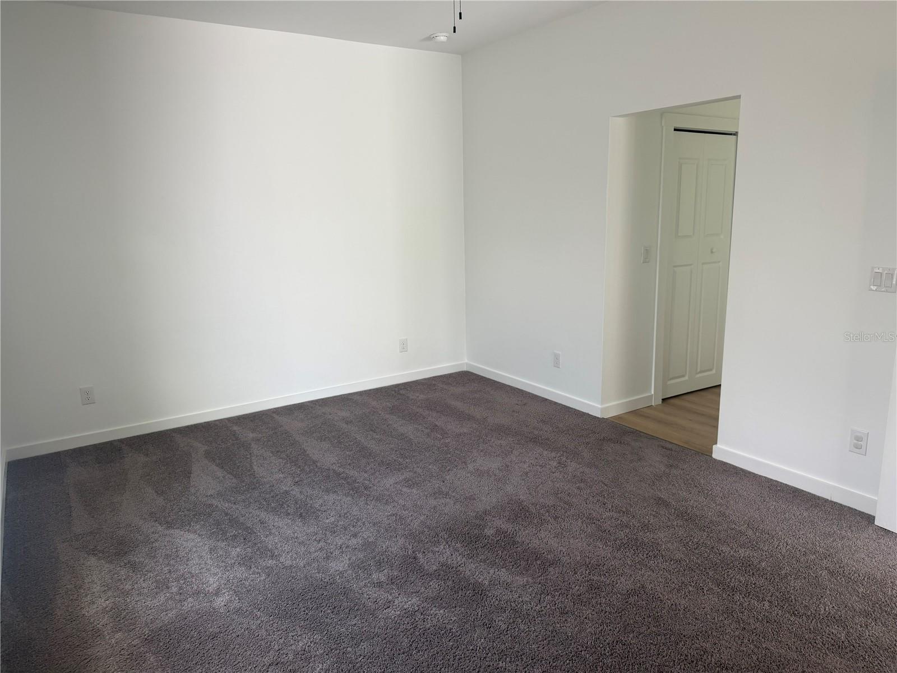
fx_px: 622
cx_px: 448
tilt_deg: -12.1
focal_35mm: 24
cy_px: 336
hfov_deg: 71.6
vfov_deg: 56.8
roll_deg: +1.7
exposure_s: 1/60
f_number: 1.78
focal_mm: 6.76
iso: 125
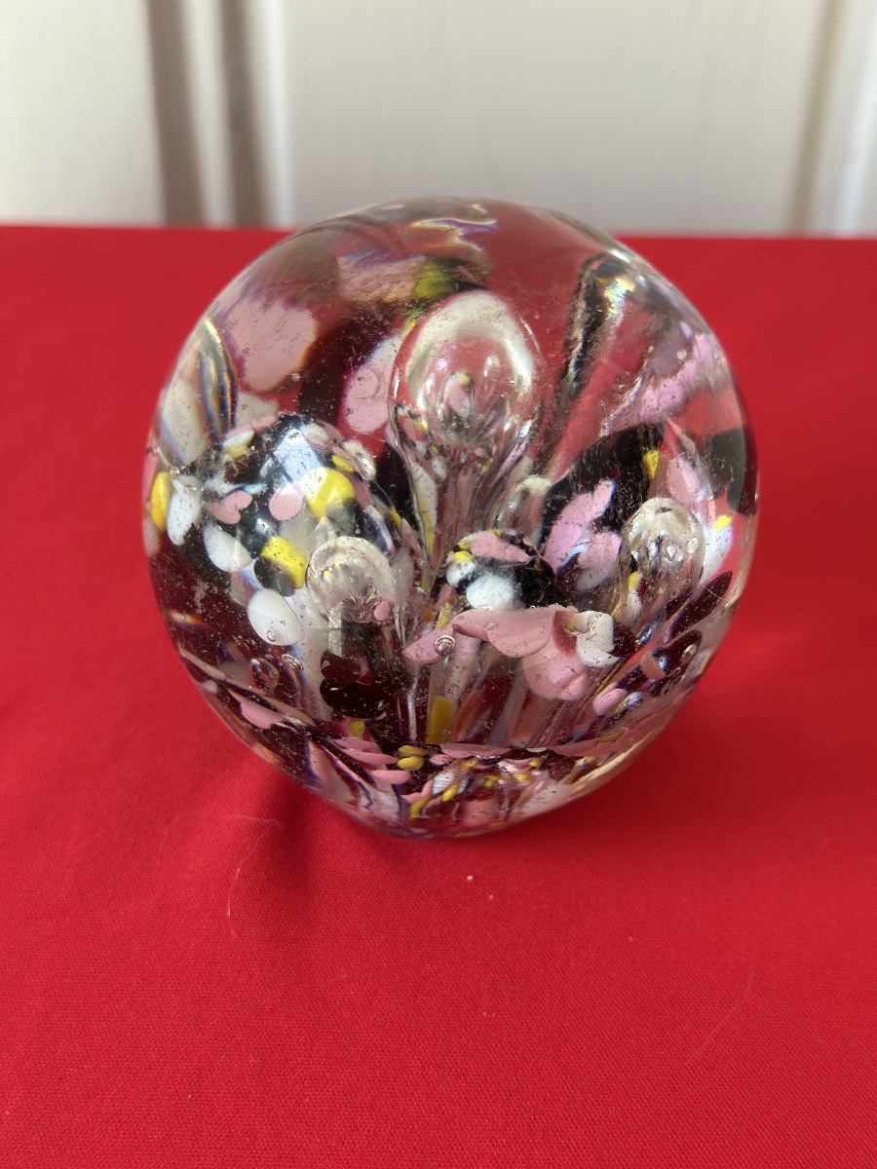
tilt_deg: -36.9
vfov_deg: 39.7
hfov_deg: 30.3
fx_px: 1621
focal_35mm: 48
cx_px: 438
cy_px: 584
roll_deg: -1.7
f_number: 1.78
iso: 125
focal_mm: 6.86
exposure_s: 1/121
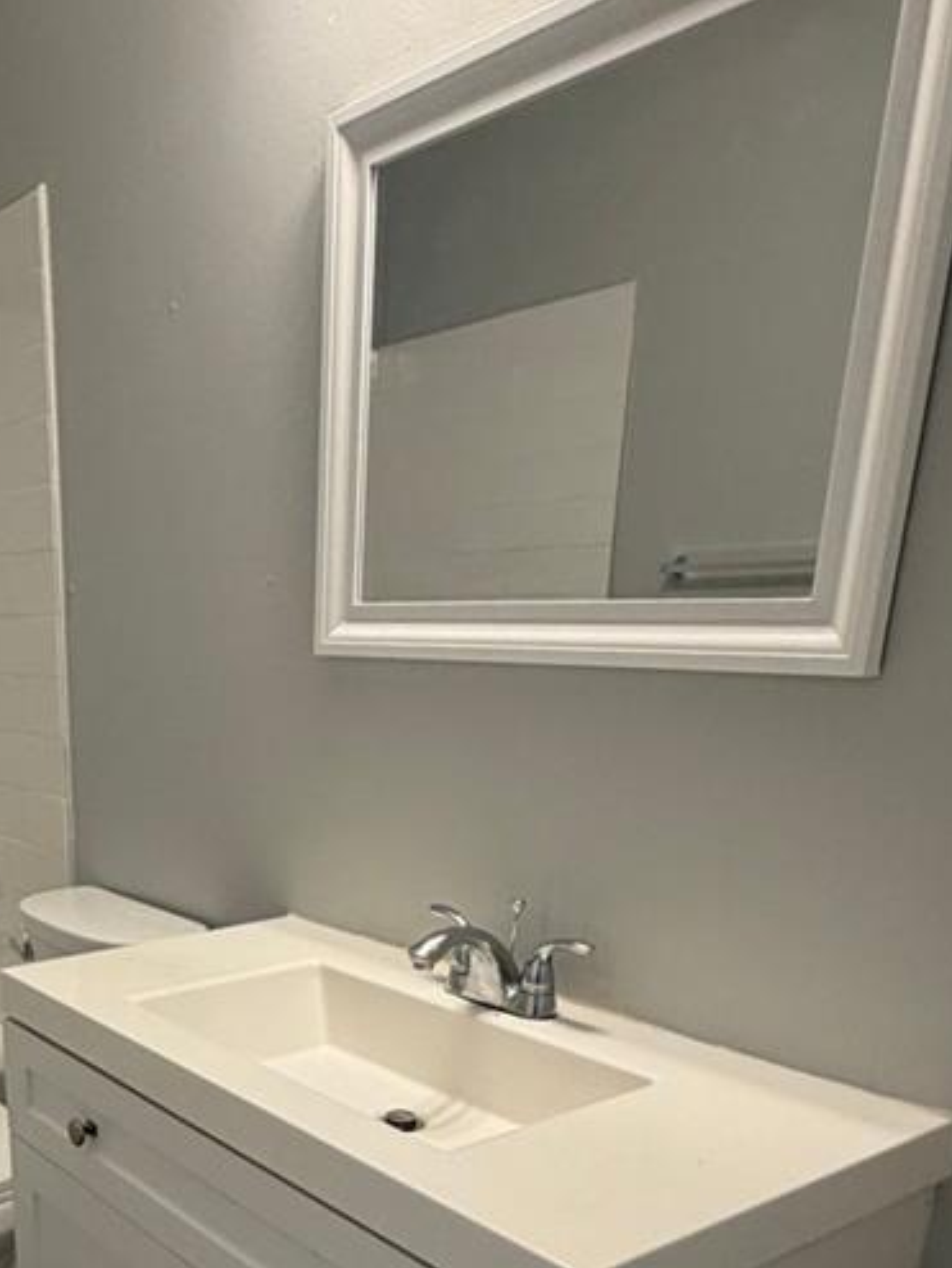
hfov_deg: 39.4
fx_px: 1246
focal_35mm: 34
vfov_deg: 50.1
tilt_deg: -19.1
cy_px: 1045
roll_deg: +0.5
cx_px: 128
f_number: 2.2
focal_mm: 2.22
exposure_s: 1/60
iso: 250
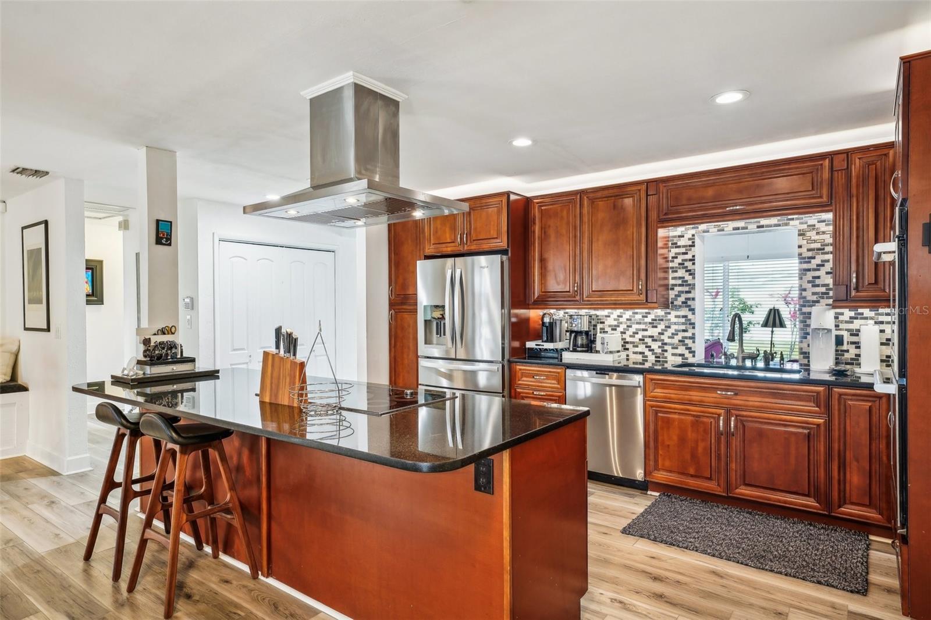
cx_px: 466
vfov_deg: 59.5
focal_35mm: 21
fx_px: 543
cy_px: 310
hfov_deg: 81.2
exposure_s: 1/4
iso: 400
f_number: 8
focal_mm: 21
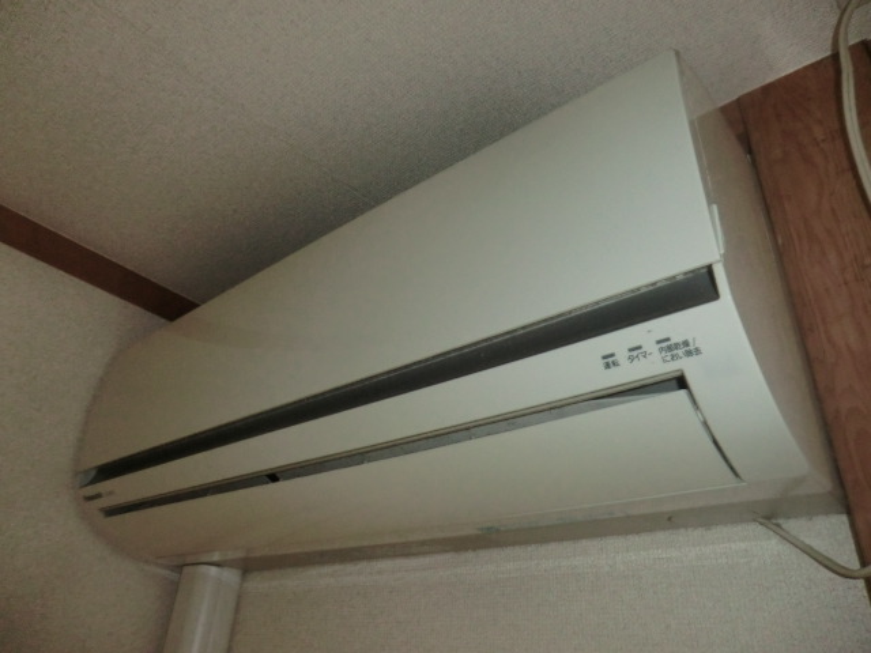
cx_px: 436
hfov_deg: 71.6
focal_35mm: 24
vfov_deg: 56.8
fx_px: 604
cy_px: 326
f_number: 3.2
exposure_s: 1/15
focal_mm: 4.3
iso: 400
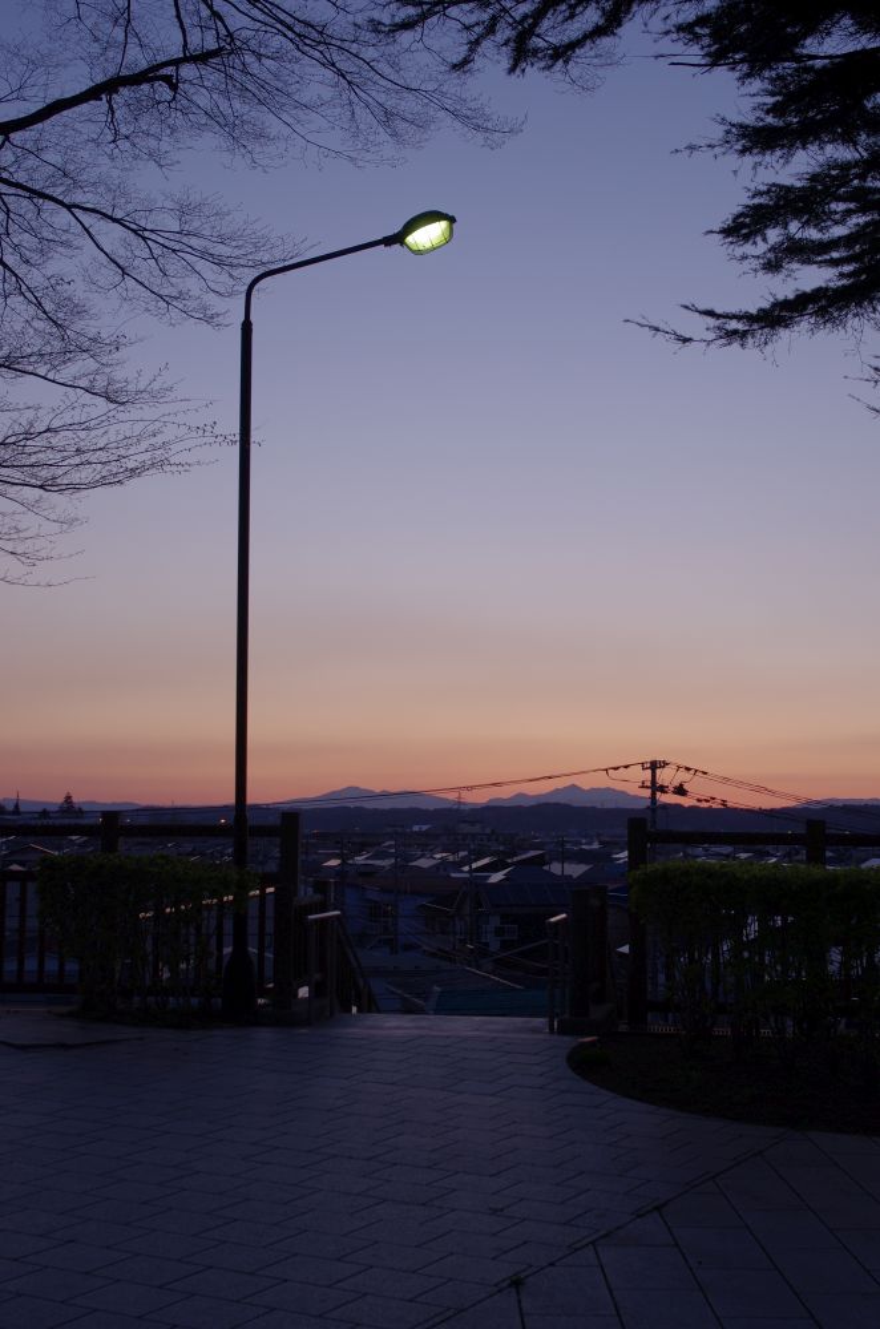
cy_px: 664
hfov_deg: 29.1
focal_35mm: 46
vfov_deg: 42.8
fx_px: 1695
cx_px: 440
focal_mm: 31
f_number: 7.1
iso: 200
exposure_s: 1/30
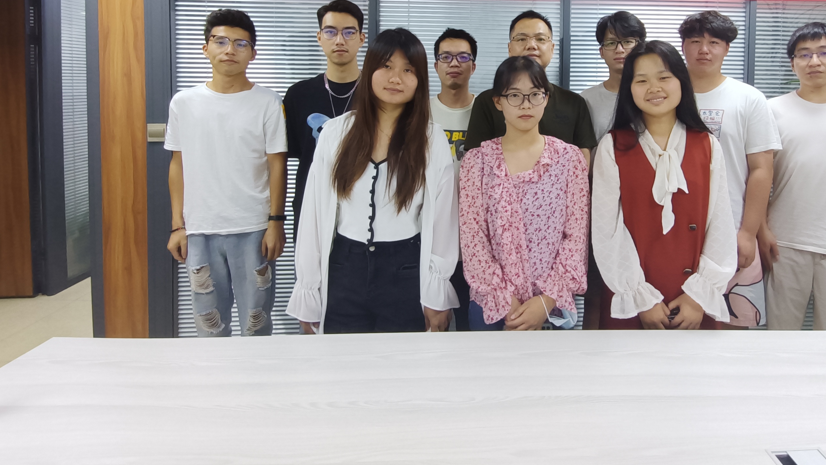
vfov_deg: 45.8
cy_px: 109
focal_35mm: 24
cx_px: 497
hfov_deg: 75.4
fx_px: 526
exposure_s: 1/33.3
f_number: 2.4
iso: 699
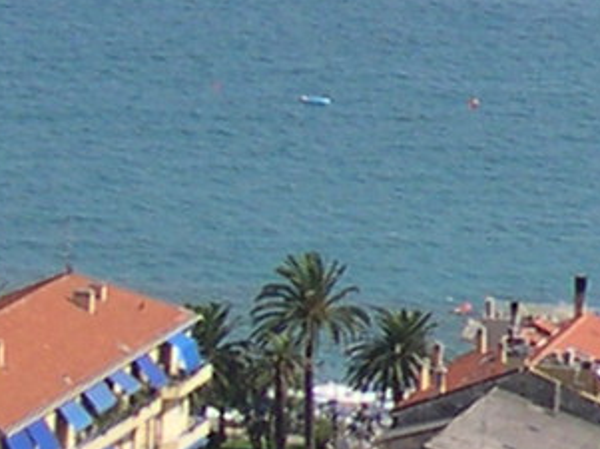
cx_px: 2015
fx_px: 6804
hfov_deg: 4.7
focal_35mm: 393
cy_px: -64
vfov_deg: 3.8
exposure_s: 1/137
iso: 100
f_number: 8.8
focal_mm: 11.1
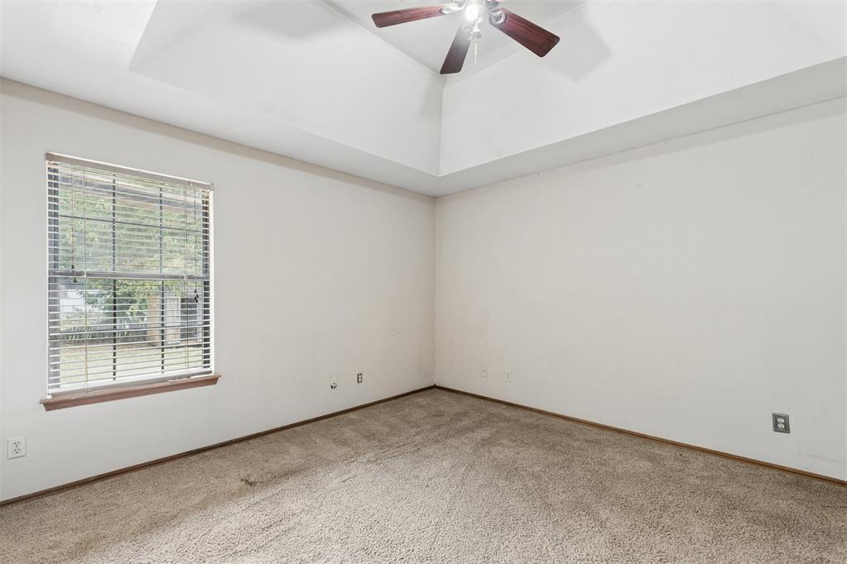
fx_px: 353
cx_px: 424
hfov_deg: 100.4
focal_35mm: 15
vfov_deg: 77.3
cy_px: 282
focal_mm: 10
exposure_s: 1/20
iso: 200
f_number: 6.3
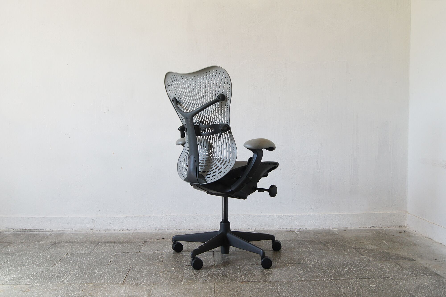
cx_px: 223
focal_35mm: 36
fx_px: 446
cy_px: 148
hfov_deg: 53.1
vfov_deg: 36.9
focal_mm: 24
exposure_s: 1/60
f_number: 5.6
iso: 400
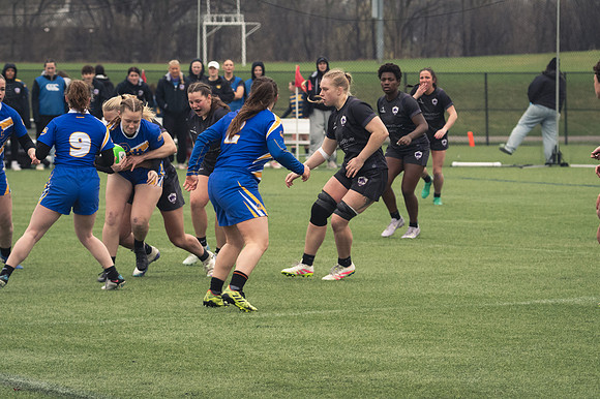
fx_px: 5247
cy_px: 200
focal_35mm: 315
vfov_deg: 4.4
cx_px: 300
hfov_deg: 6.5
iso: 2800
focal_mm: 210
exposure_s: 1/800
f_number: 6.3
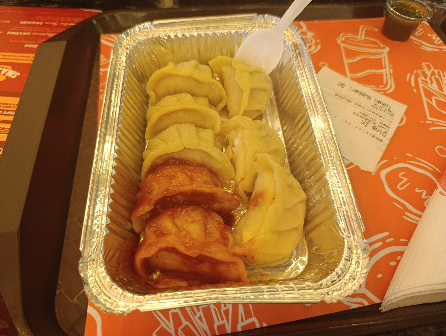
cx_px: 223
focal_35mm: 23
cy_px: 168
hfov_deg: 73.8
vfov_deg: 59.0
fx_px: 297
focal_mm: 6.11
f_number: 1.65
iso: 797
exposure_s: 1/50
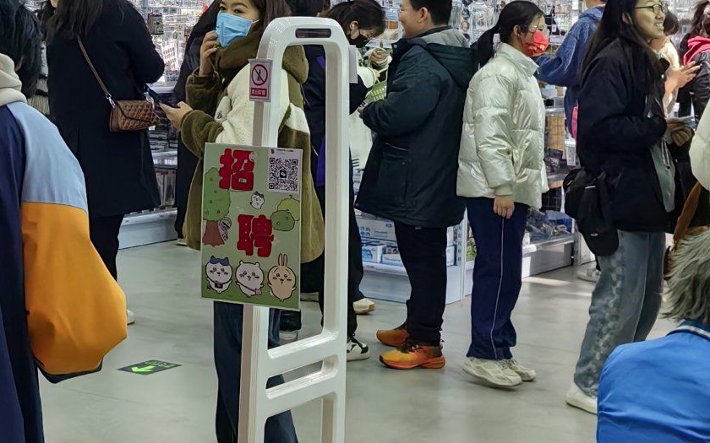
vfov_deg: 13.5
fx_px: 1800
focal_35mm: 93
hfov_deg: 21.7
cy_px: -154
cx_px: 29
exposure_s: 1/100
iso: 50
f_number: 2
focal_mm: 5.75
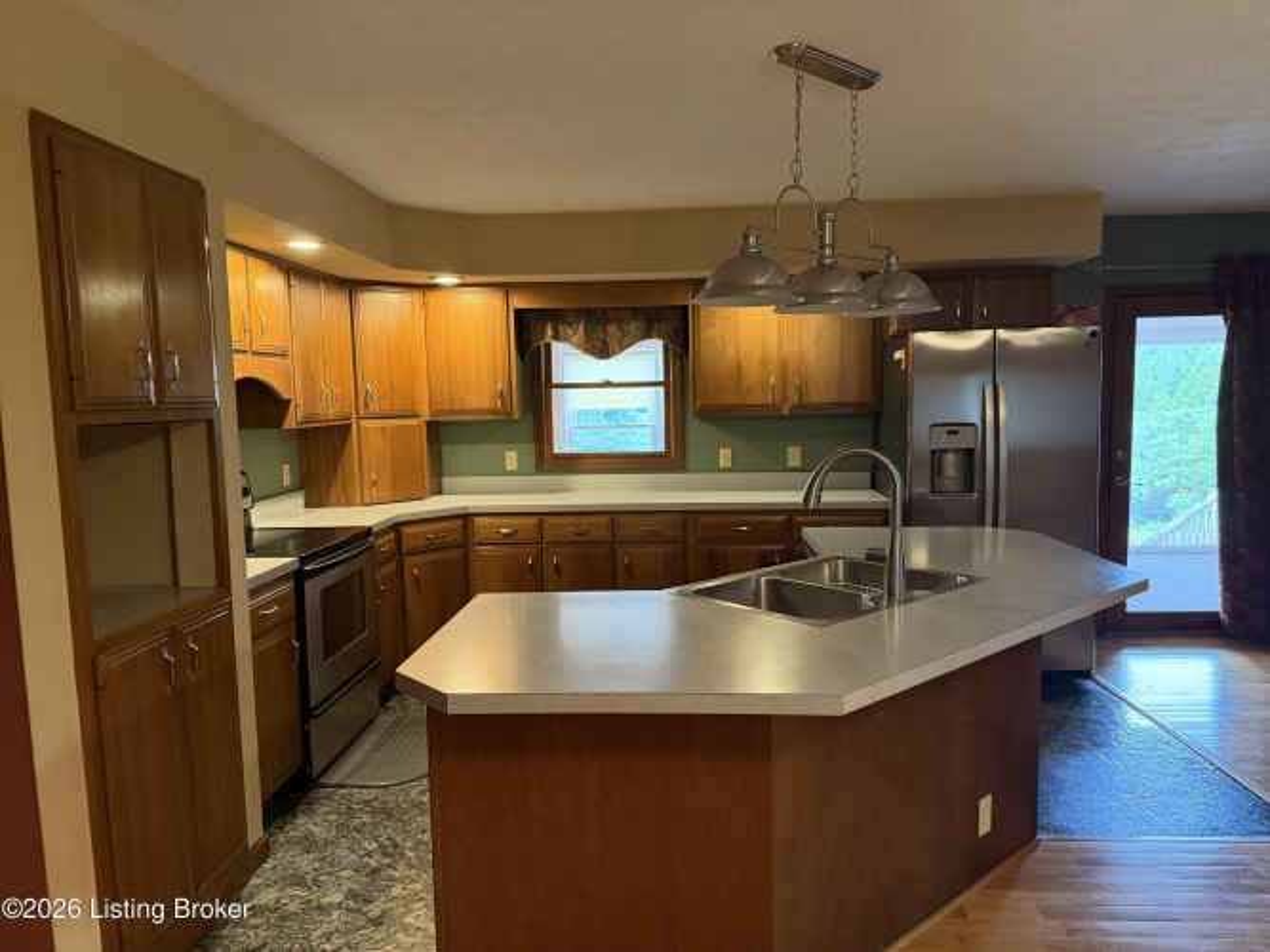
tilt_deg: -6.4
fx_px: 880
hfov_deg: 71.6
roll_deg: +1.6
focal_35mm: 24
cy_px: 476
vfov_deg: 56.8
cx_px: 635
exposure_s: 1/60
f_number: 1.78
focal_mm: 6.76
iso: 500
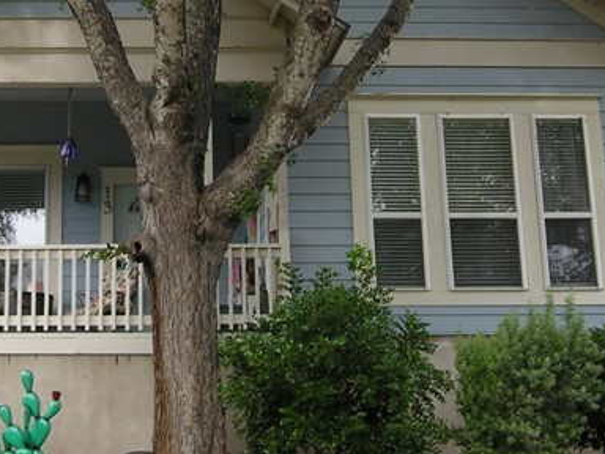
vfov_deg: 22.8
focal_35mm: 64
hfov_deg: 29.9
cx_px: 169
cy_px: 151
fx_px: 1119
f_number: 3.6
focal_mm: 6.1
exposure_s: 1/70.5
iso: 50
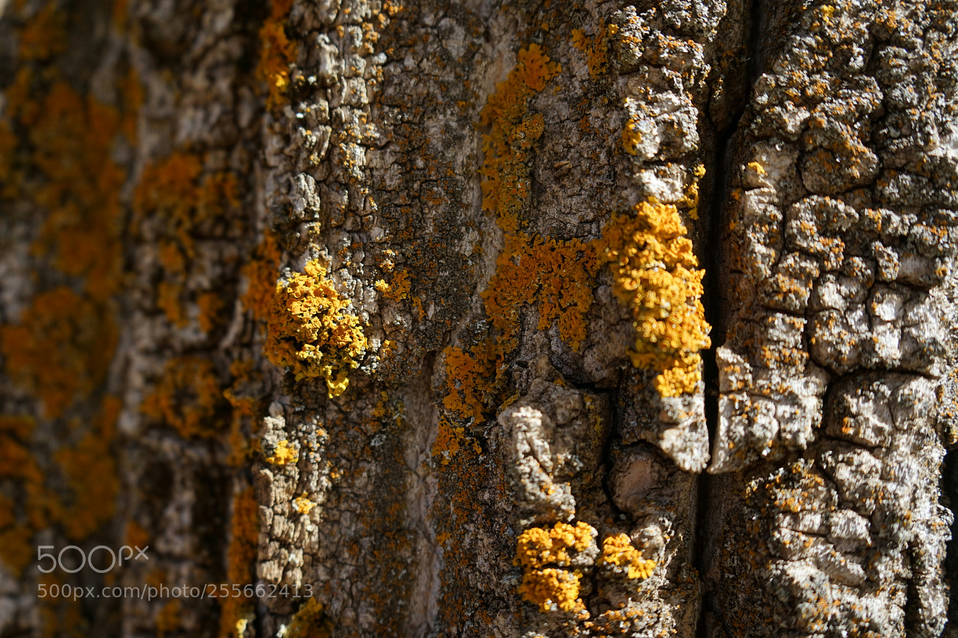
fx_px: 745
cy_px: 319
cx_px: 479
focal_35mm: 28
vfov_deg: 46.4
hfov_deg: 65.5
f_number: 3.5
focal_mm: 28
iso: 100
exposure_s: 1/500
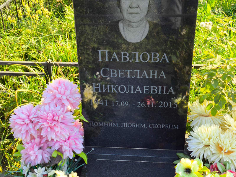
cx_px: 118
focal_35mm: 50
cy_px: 88
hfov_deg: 38.2
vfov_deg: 29.1
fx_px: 341
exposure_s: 1/334
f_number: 1.7
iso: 50
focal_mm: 4.71
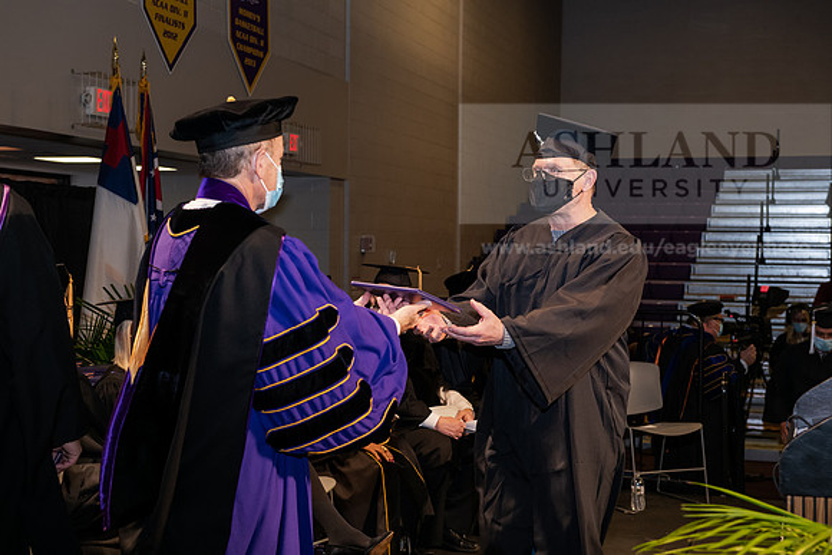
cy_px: 278
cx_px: 416
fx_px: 1341
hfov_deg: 34.5
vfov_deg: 23.4
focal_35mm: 58
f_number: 6.3
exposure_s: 1/200
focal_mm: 58
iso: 1600
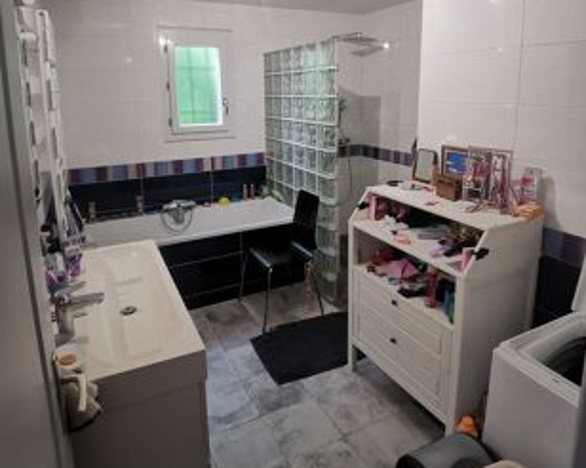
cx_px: 289
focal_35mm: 23
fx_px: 399
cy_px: 165
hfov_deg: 72.6
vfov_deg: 59.7
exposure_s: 1/33.3
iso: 400
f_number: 2.2
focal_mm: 2.26
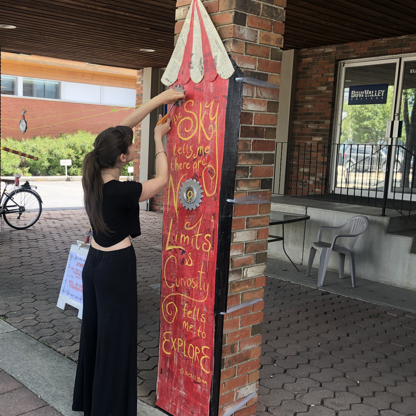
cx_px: 106
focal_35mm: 39
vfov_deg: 42.8
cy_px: 216
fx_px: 530
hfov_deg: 41.6
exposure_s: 1/120
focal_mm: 4
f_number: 1.8
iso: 25
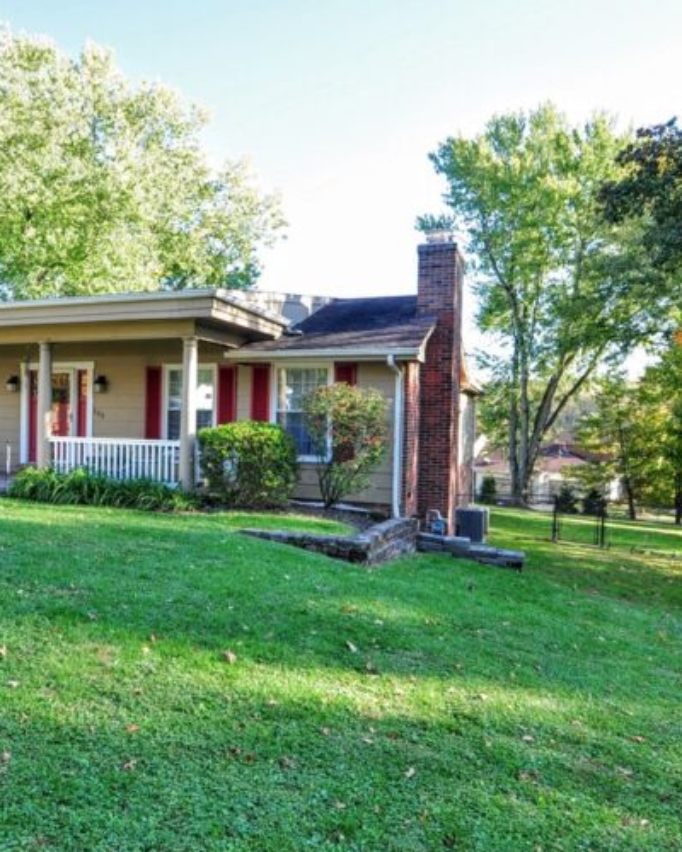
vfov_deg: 64.1
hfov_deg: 51.8
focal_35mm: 27
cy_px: 425
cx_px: 206
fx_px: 681
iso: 200
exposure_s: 1/100
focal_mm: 12
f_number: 7.1
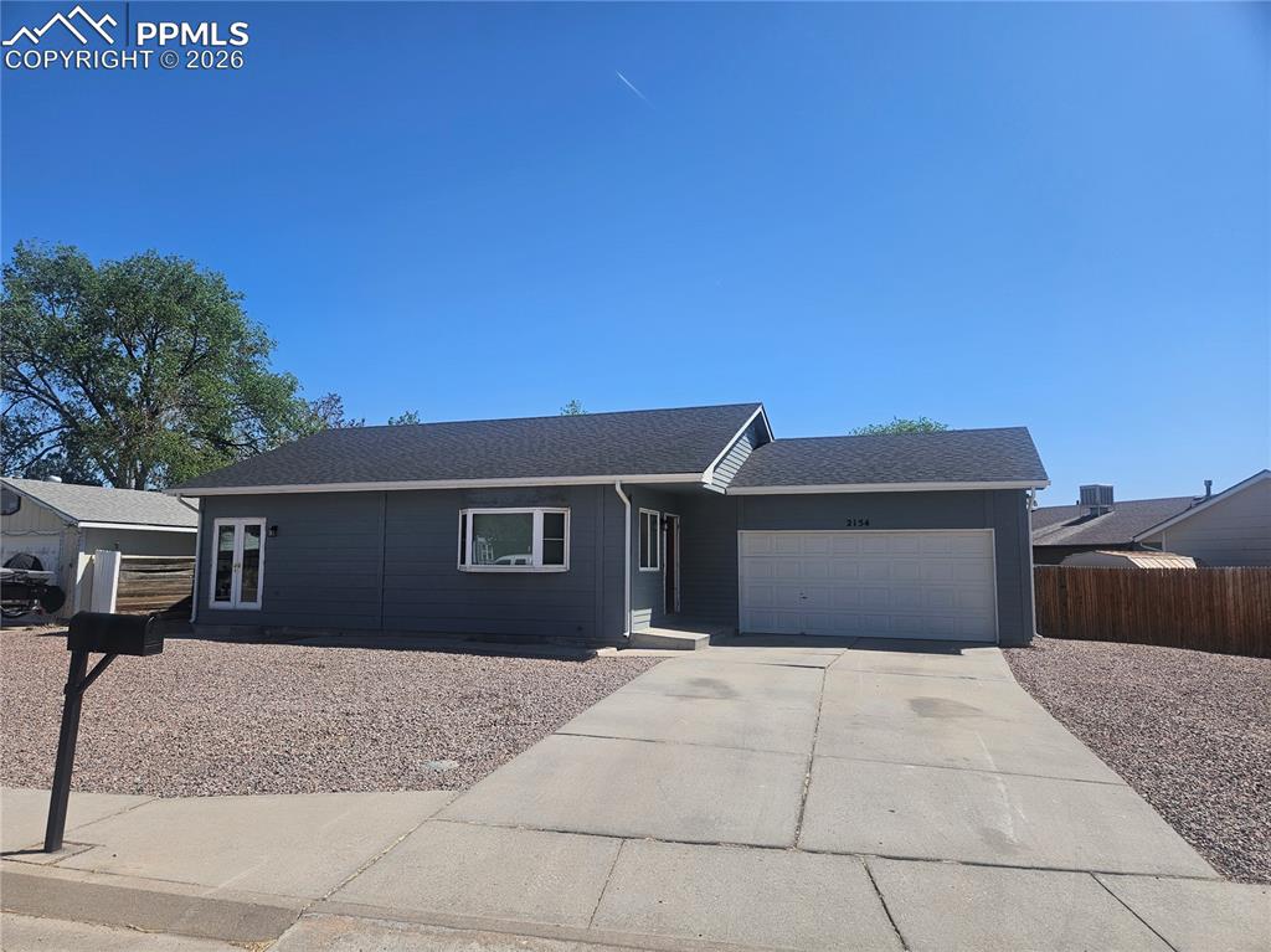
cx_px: 636
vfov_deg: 58.8
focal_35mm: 23
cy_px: 476
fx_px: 844
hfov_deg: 74.0
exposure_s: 1/2760
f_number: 1.8
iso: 25
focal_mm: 5.4
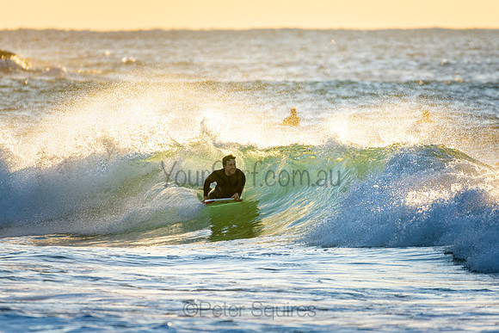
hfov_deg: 2.7
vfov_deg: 1.8
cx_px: 250
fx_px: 10398
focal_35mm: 750
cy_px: 166
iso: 400
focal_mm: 500
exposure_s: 1/1250
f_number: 5.6
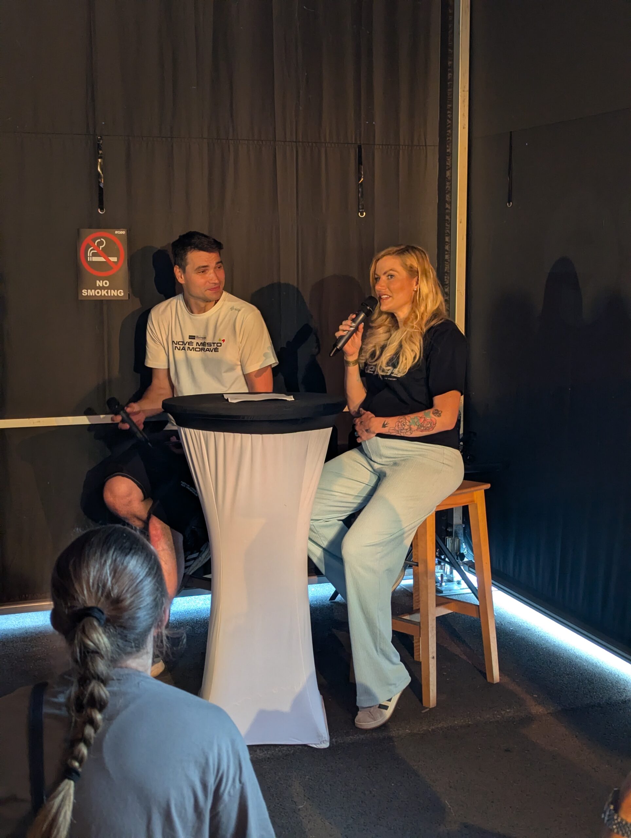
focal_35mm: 48
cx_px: 316
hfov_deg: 30.3
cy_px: 419
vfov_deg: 39.6
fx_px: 1164
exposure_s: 1/79.7
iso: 193
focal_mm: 6.81
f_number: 1.85
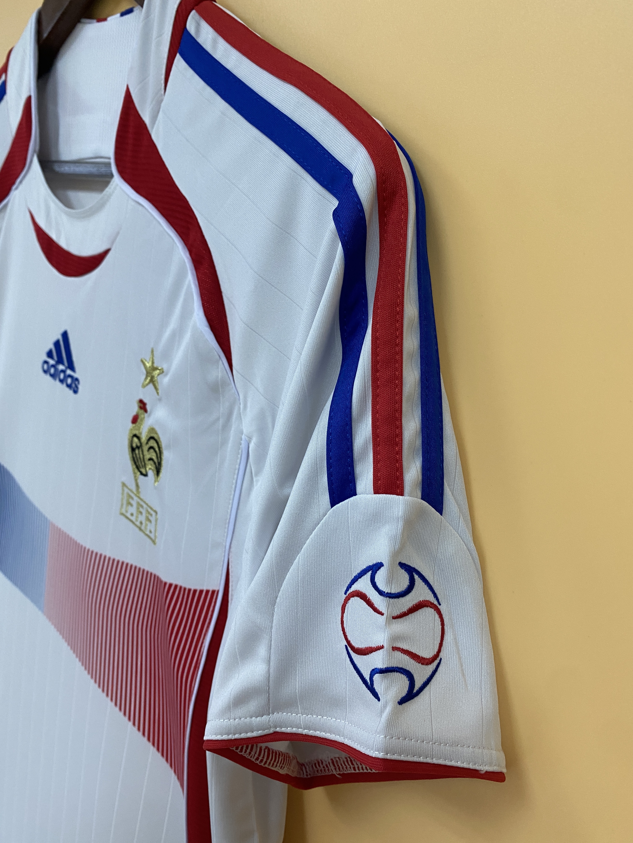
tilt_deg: -12.3
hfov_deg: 53.1
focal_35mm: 26
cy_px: 422
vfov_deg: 67.3
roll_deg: -9.9
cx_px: 316
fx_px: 634
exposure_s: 1/50
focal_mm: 4.25
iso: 100
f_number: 1.8
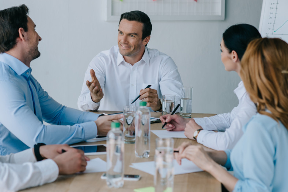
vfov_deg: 12.3
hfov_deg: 18.4
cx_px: 127
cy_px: 74
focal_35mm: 111
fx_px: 888
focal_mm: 85
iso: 250
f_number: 3.5
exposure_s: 1/200
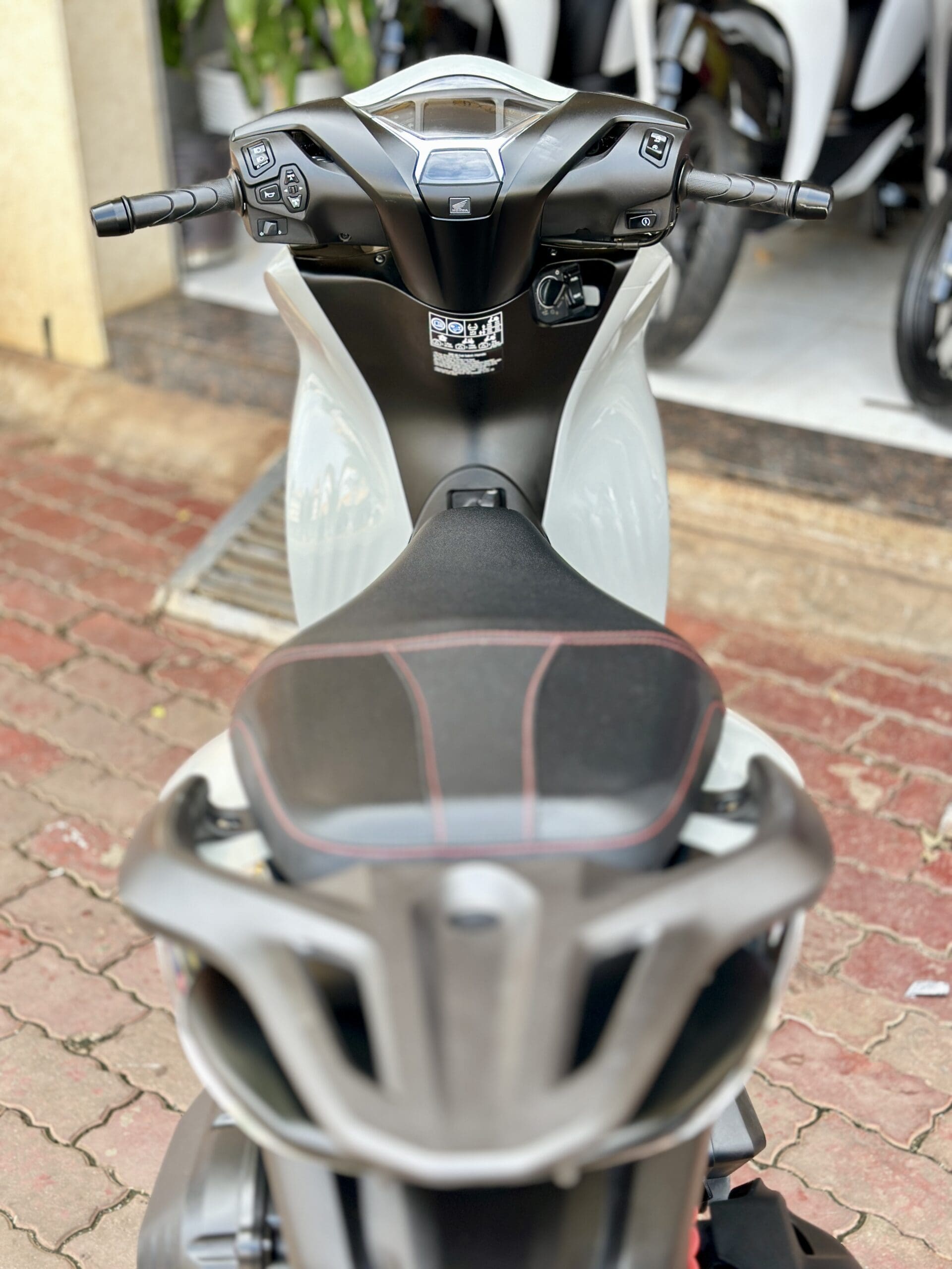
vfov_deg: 39.7
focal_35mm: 48
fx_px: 1760
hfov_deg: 30.3
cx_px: 476
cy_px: 634
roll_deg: +0.8
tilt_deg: -27.6
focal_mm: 6.86
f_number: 1.78
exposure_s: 1/246
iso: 80
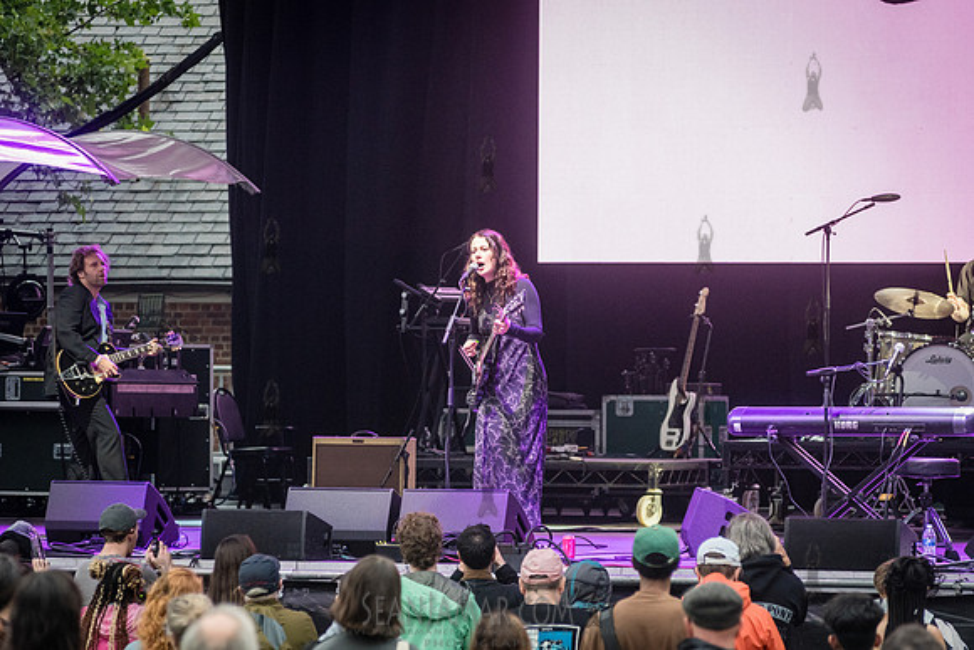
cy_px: 325
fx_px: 5213
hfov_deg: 10.7
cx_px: 480
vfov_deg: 7.1
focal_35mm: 193
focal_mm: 185
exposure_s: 1/500
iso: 3200
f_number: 4.5
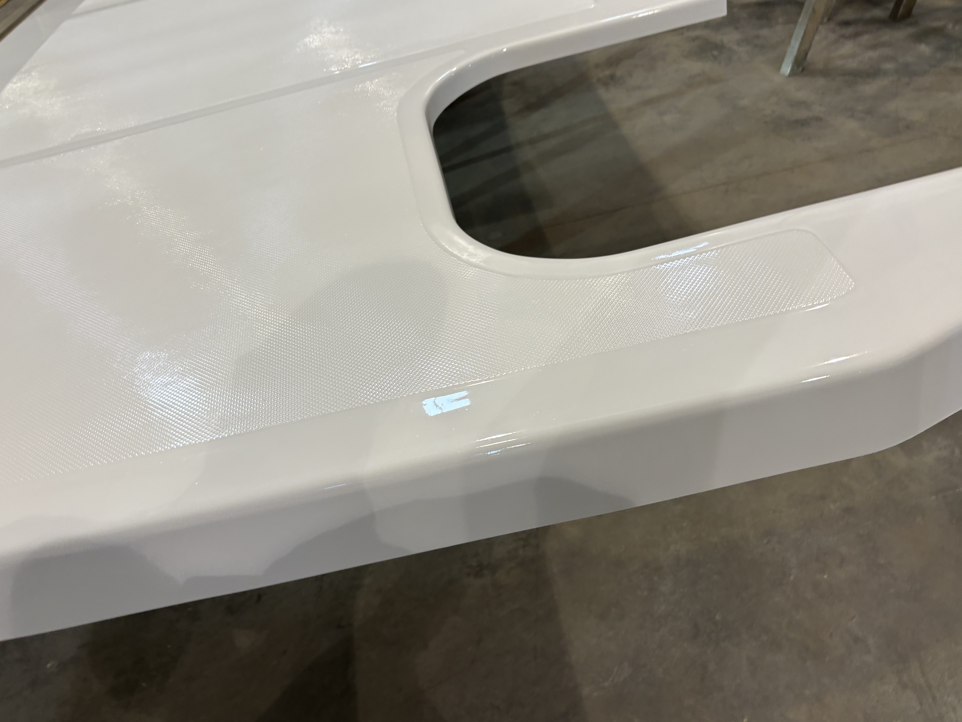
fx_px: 834
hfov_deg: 60.0
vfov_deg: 46.8
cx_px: 469
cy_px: 330
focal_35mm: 30
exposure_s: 1/60
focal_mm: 5.96
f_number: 1.6
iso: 100
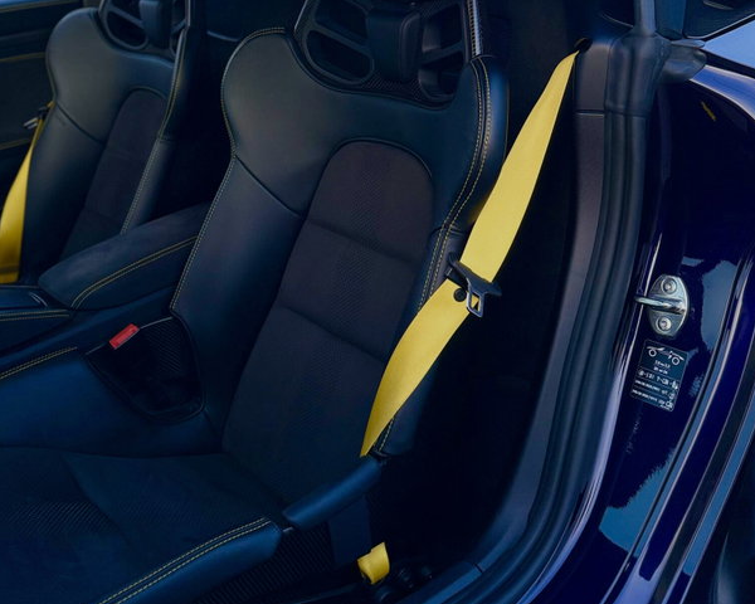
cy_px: 89
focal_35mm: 40
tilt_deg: -13.2
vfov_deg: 35.6
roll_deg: +1.1
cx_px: 281
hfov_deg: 45.4
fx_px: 894
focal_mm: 6.76
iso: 200
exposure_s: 1/71
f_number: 1.78
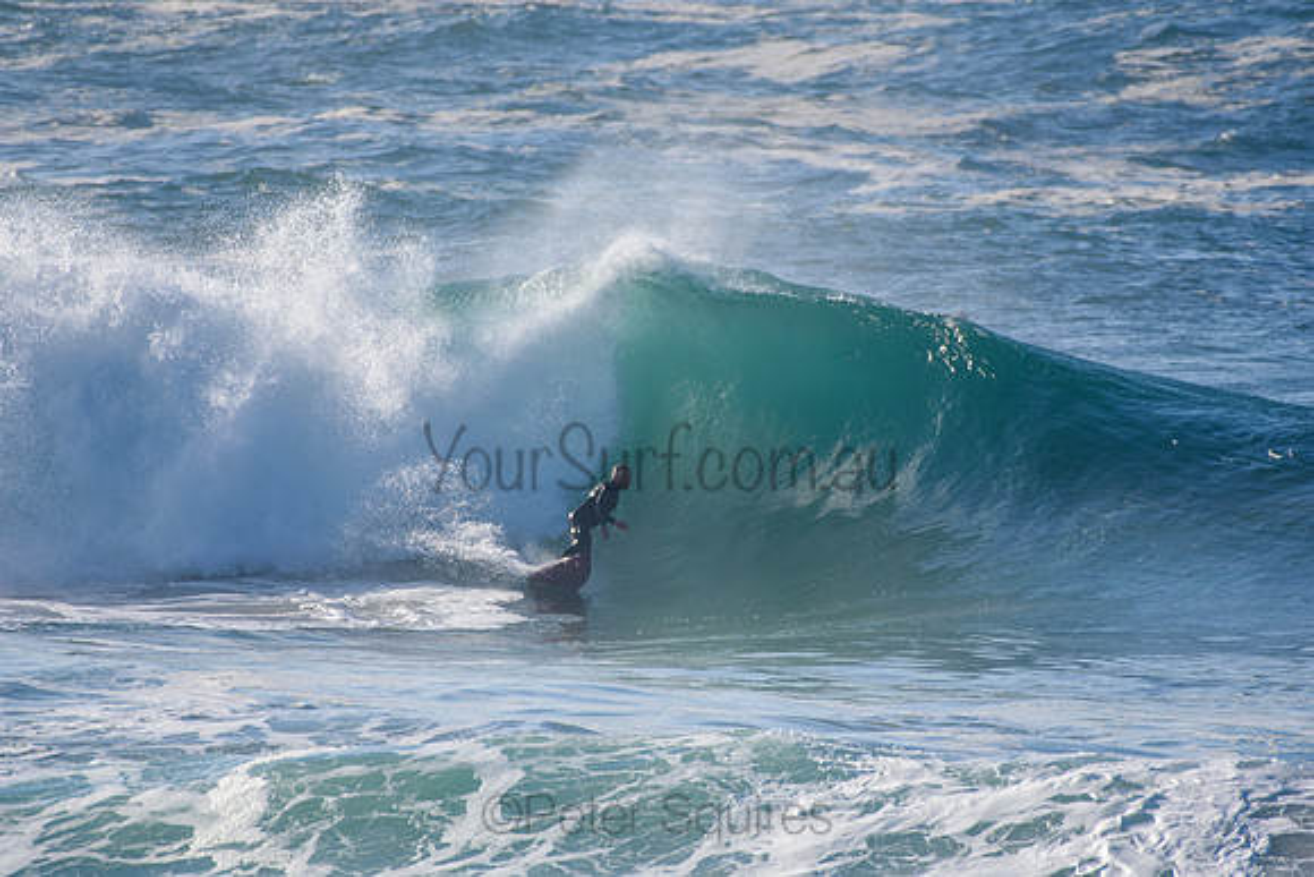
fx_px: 27380
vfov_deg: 1.8
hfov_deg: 2.7
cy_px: 438
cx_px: 657
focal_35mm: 750
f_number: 5.6
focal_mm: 500
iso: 360
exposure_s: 1/2000
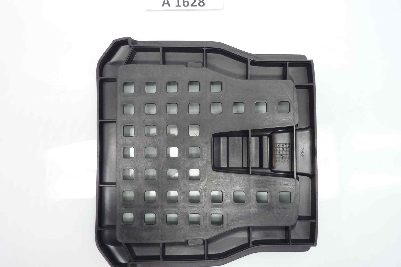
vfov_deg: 47.9
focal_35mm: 27
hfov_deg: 67.4
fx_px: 301
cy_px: 135
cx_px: 198
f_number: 3.3
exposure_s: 1/8
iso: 80
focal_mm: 4.1
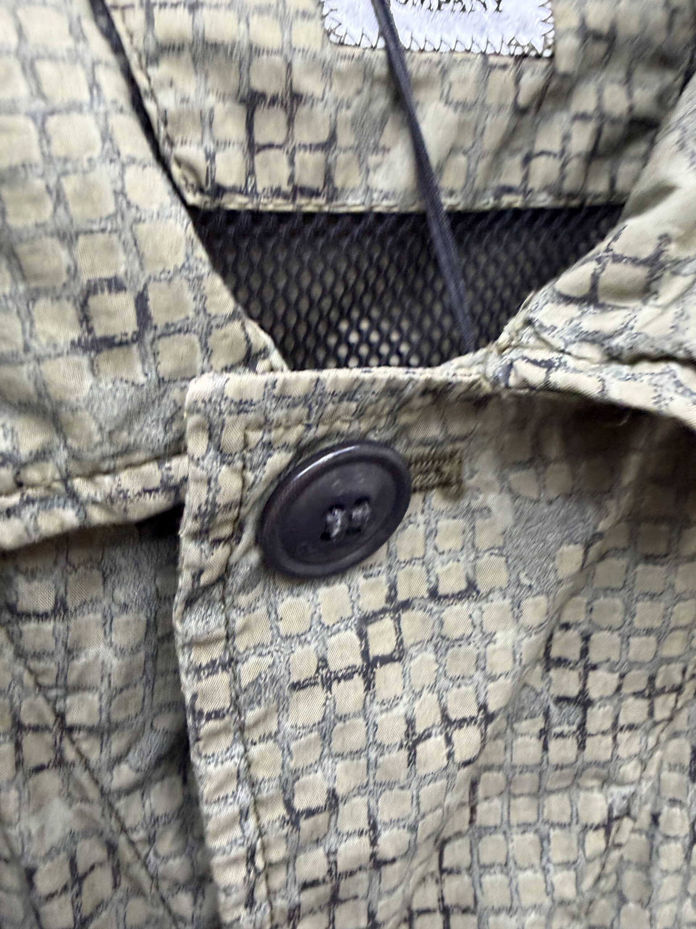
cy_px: 464
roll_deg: +6.3
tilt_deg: -14.3
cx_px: 348
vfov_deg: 71.6
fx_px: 643
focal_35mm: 24
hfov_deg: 56.8
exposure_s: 1/60
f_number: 2.2
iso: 400
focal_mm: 2.22
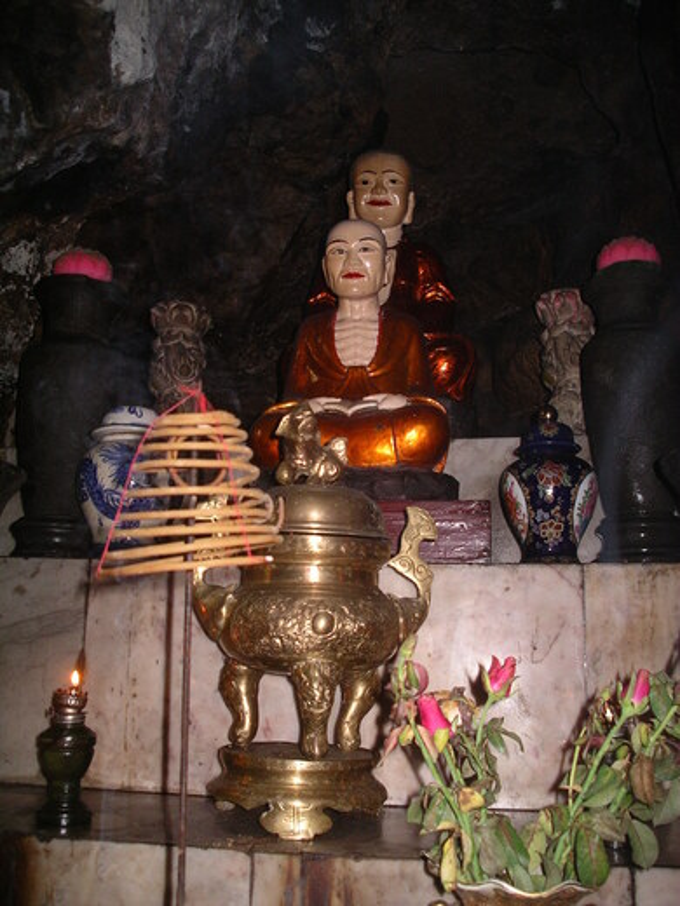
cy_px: 453
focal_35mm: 37
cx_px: 340
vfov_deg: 50.1
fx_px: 969
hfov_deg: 38.7
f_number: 2.8
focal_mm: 7.8
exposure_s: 1/40
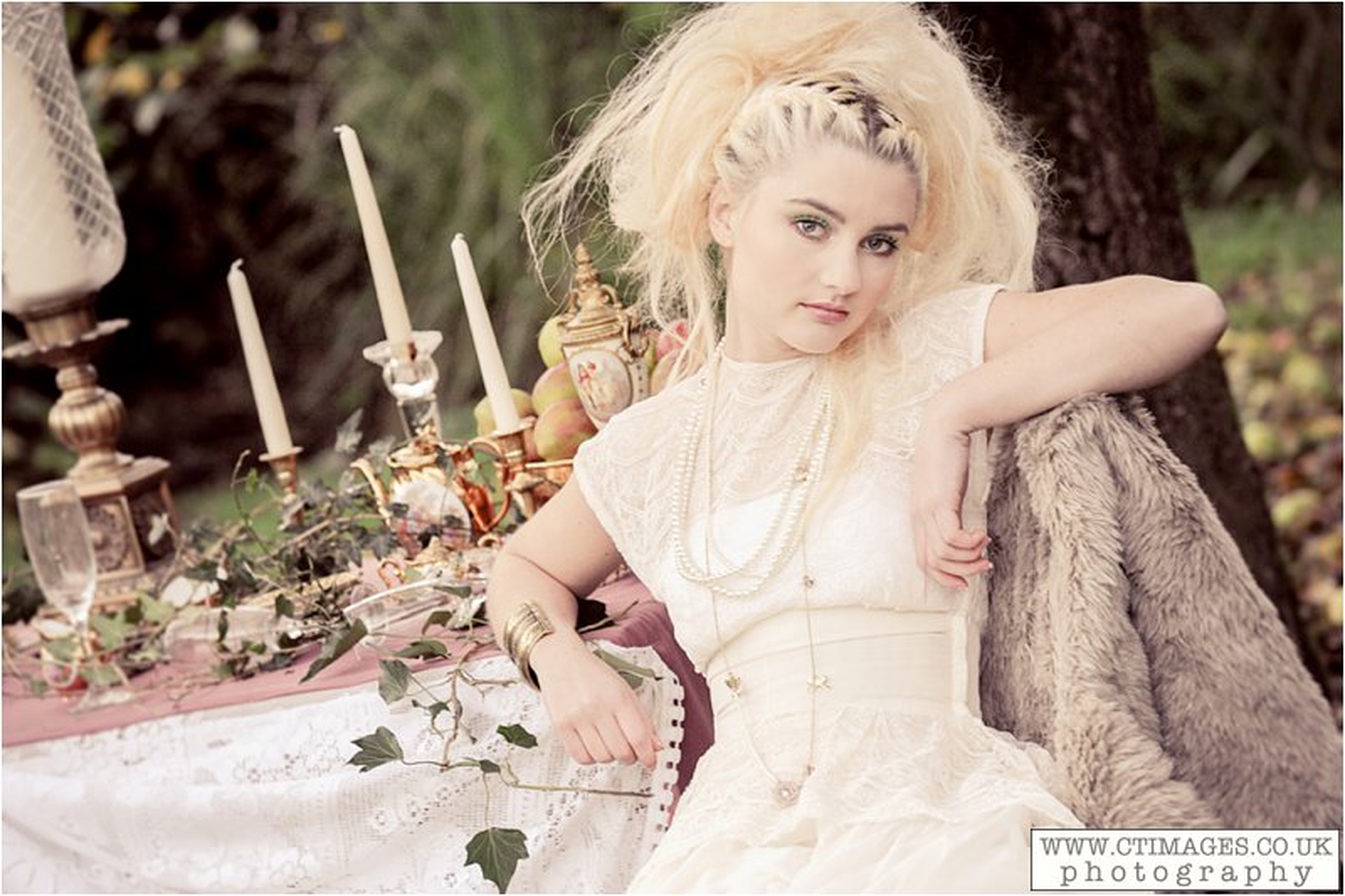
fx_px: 5416
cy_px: 448
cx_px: 672
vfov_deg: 9.5
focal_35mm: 145
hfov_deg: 14.2
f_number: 5
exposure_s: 1/160
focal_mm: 145
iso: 2000
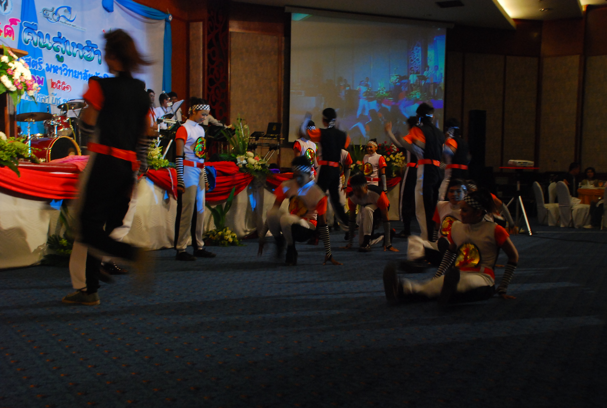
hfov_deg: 46.3
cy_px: 204
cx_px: 304
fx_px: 710
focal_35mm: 42
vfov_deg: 32.0
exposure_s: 1/30
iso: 1000
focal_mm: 28
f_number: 5.6
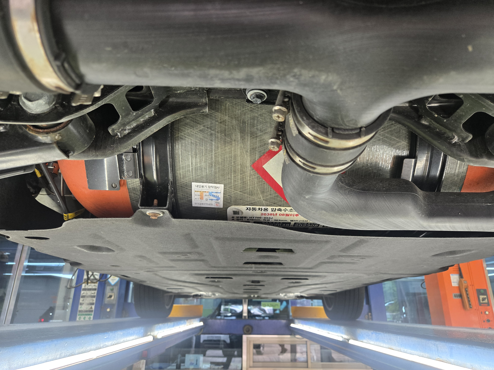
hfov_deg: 73.9
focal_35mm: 23
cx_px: 247
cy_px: 185
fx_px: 328
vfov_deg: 58.9
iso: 125
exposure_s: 1/180
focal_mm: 5.4
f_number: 1.8
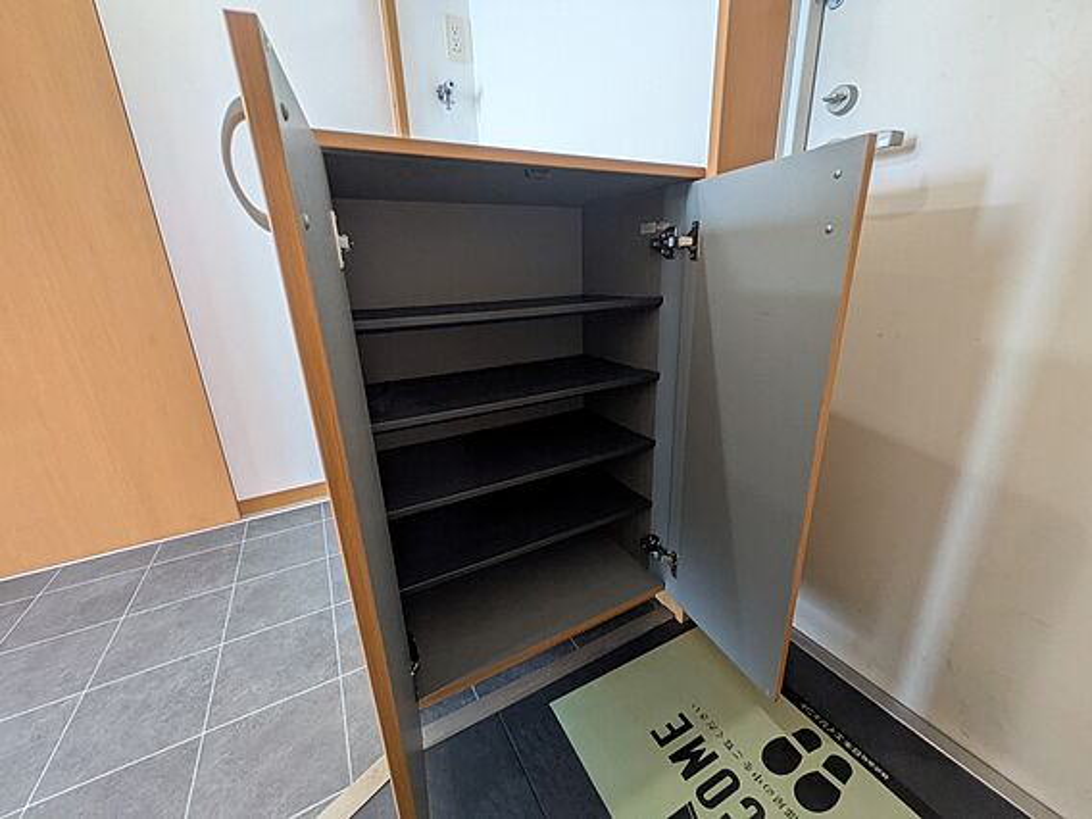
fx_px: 442
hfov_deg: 102.1
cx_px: 546
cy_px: 410
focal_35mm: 14
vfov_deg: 85.7
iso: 228
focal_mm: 1.83
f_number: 2.2
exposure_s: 1/30
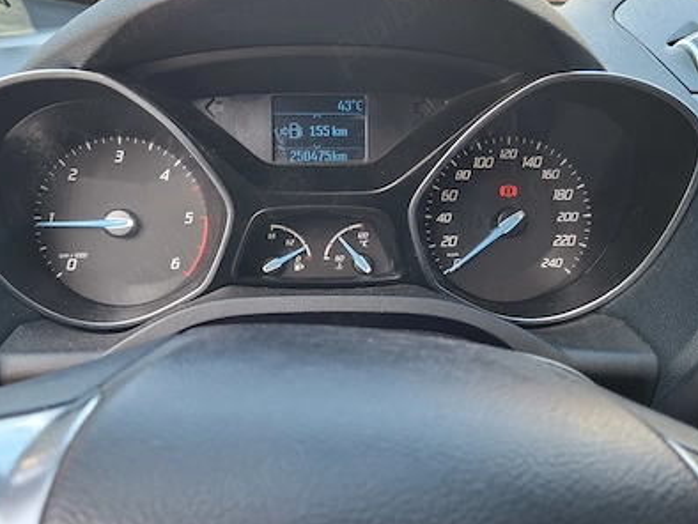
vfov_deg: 40.7
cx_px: 317
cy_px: 273
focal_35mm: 35
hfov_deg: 52.5
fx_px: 706
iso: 64
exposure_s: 1/100
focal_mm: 5.54
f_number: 1.8
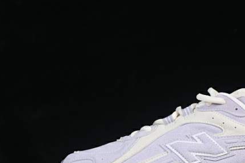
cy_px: 122
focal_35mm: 127
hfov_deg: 16.0
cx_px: 204
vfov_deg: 10.8
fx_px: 864
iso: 160
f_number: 8
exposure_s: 1/80
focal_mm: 50
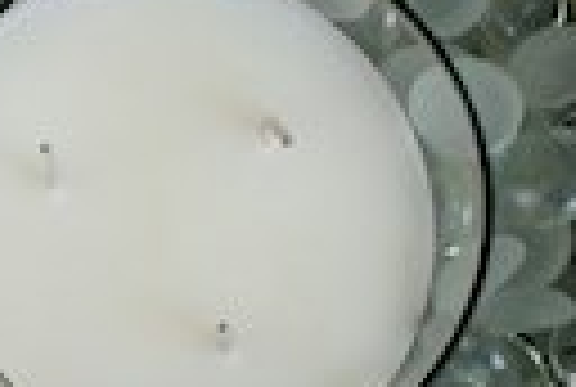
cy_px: 598
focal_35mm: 177
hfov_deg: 10.3
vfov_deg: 7.6
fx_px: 2839
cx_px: -742
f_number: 4.5
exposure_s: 1/40
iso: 320
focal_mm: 24
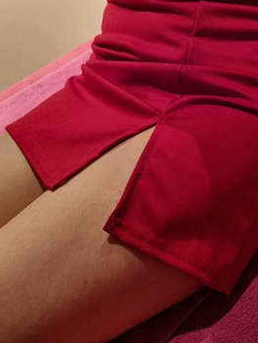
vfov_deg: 35.8
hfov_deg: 28.4
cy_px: 33
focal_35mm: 50
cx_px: 210
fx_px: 497
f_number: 1.8
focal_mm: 5.4
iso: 500
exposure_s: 1/24
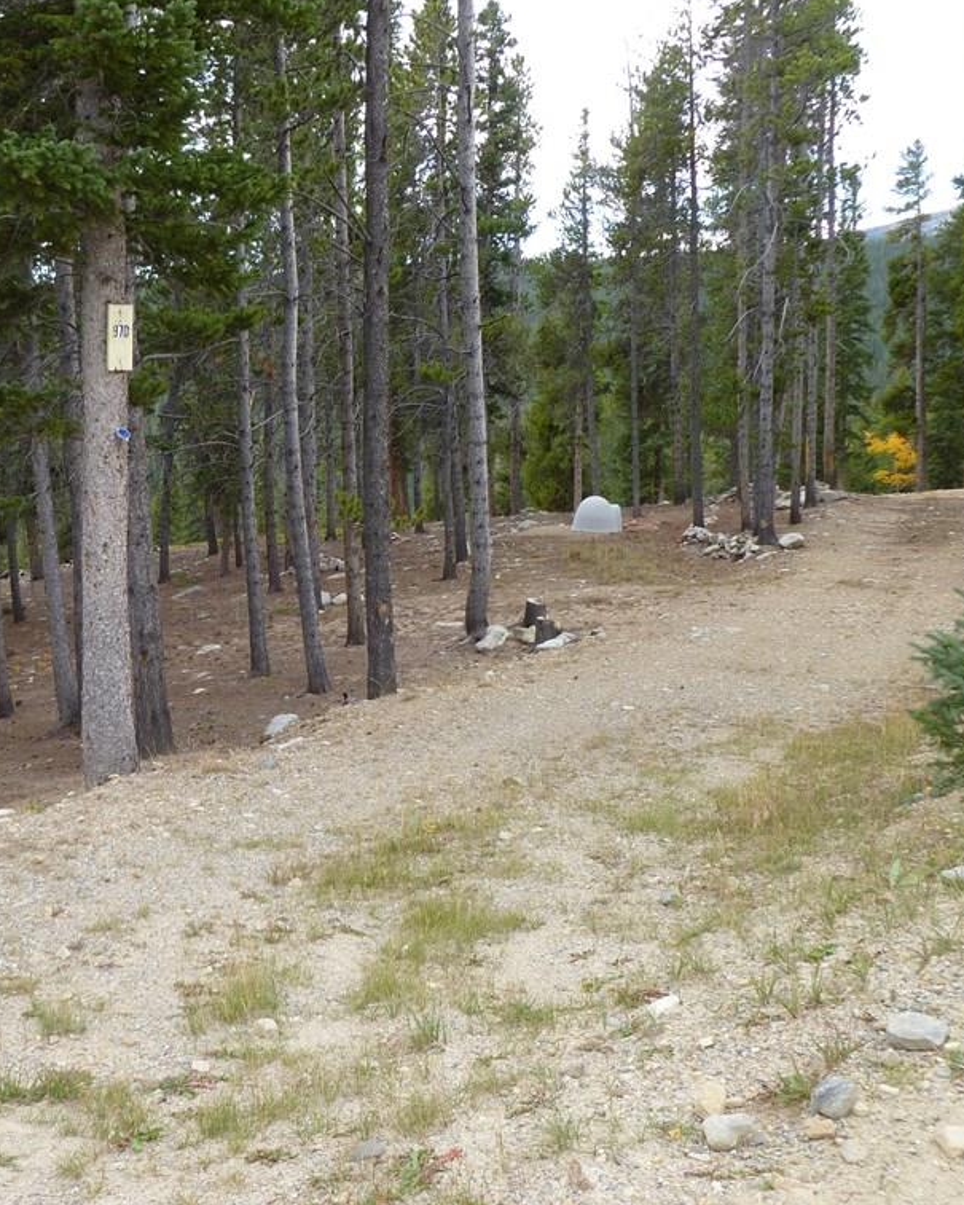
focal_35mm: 37
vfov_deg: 49.1
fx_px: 1319
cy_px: 596
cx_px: 223
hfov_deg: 38.9
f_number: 3.3
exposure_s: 1/125
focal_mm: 5
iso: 80
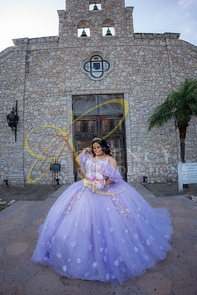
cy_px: 148
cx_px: 98
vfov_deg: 84.0
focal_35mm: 20
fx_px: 164
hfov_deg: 61.9
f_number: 2.8
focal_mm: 20
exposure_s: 1/800
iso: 125
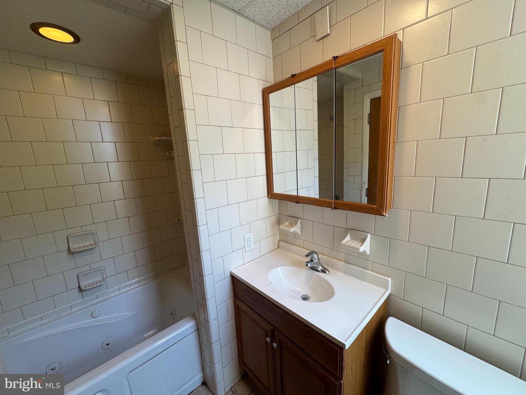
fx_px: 213
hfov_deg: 102.1
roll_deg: +2.9
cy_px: 198
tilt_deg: -10.6
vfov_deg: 85.7
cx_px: 263
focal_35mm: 14
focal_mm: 2.22
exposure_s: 1/120
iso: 160
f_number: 2.2
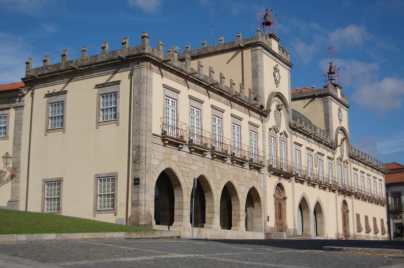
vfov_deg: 26.4
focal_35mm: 51
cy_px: 134
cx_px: 202
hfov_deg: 38.9
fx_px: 572
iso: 200
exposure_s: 1/2500
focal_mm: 34
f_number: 4.5
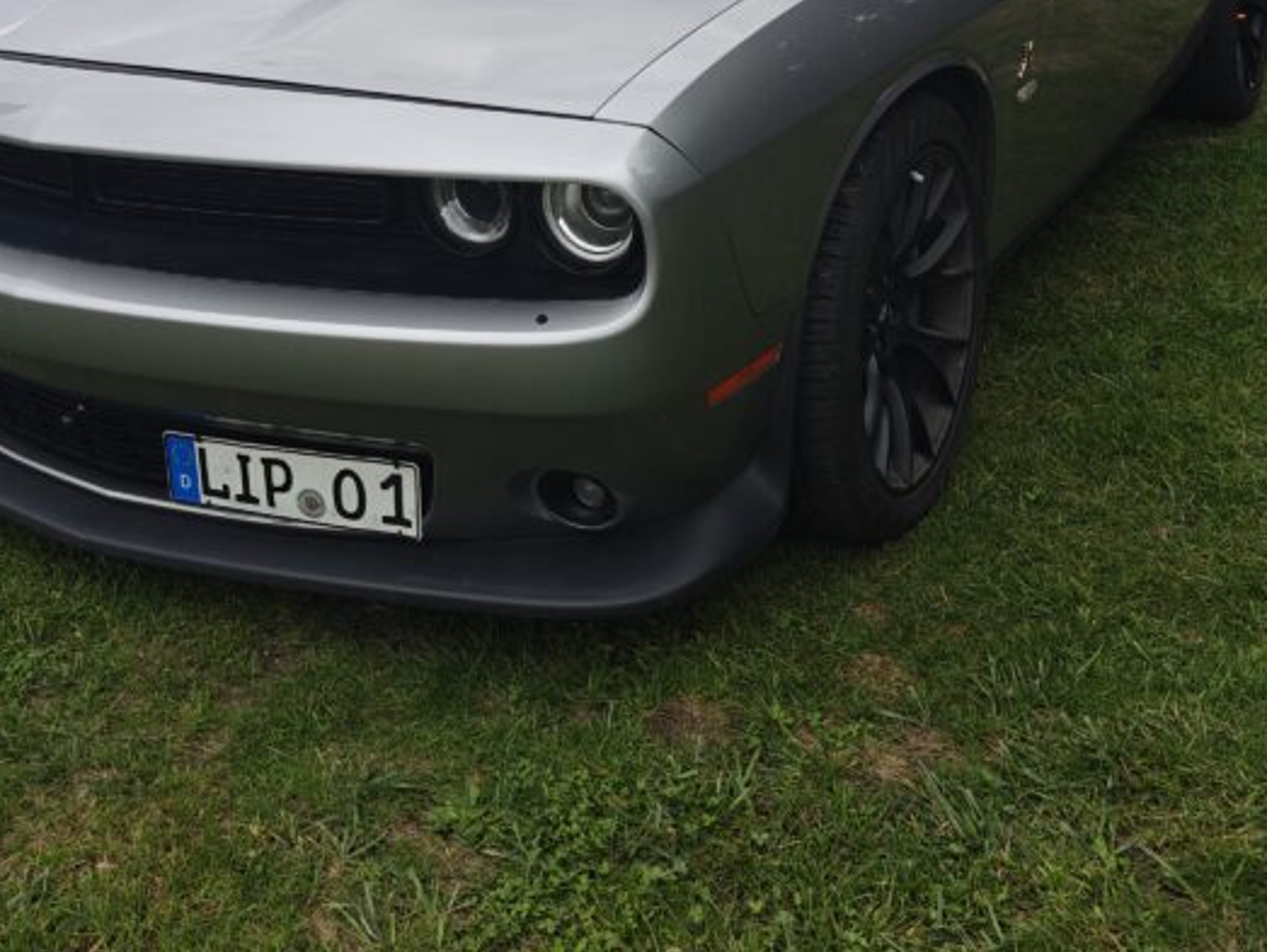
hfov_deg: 42.0
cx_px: 550
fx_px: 1648
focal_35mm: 45
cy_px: 61
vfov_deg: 30.5
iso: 50
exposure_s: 1/358
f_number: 1.6
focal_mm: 6.06
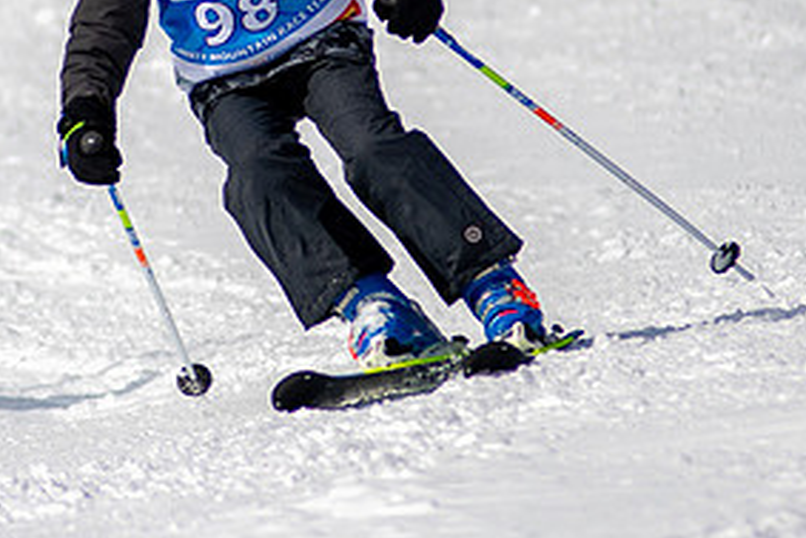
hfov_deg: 1.7
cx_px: 153
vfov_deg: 1.2
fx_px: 26633
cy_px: 39
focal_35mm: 1189
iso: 100
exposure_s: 1/6400
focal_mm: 300
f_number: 2.8
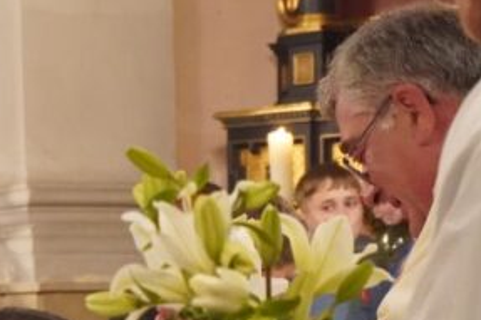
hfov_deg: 10.1
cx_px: -54
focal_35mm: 201
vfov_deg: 6.8
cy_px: 385
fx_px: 2684
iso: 12800
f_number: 5.6
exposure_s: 1/100
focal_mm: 50
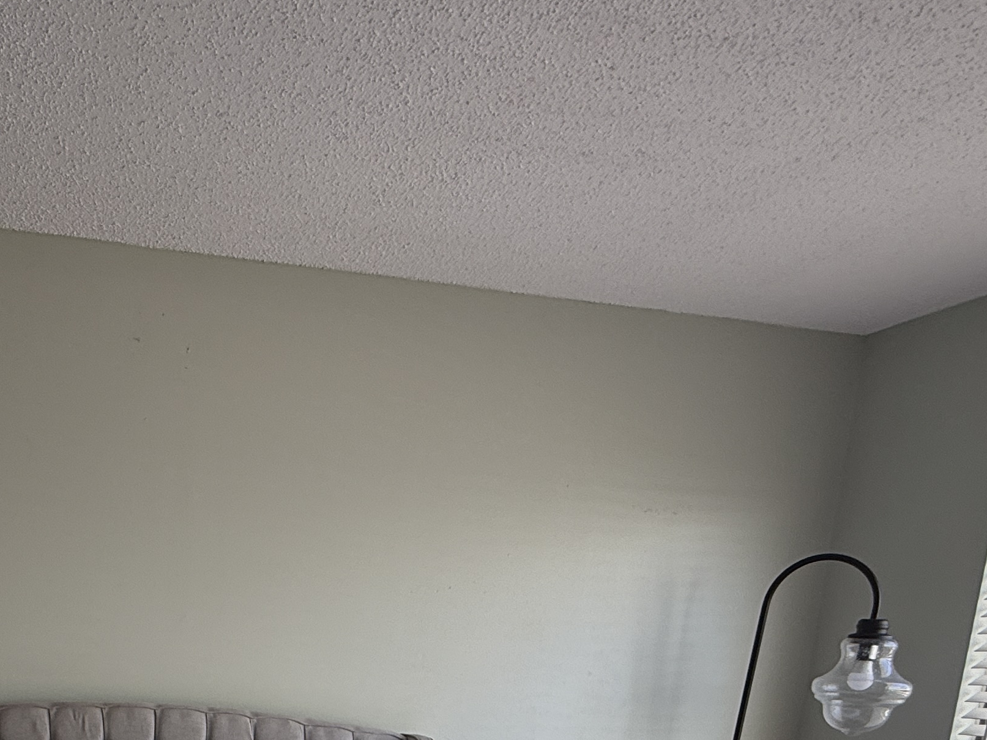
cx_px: 174
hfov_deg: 49.1
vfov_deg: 34.3
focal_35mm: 35
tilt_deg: -12.1
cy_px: 845
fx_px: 998
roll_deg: -2.2
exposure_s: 1/99
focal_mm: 2.22
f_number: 2.2
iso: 64
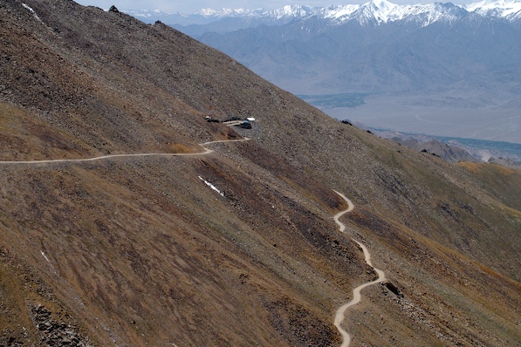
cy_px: 169
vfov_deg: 15.4
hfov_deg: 23.0
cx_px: 271
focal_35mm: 89
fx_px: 1281
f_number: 6.3
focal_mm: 55
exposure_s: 1/2500
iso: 800
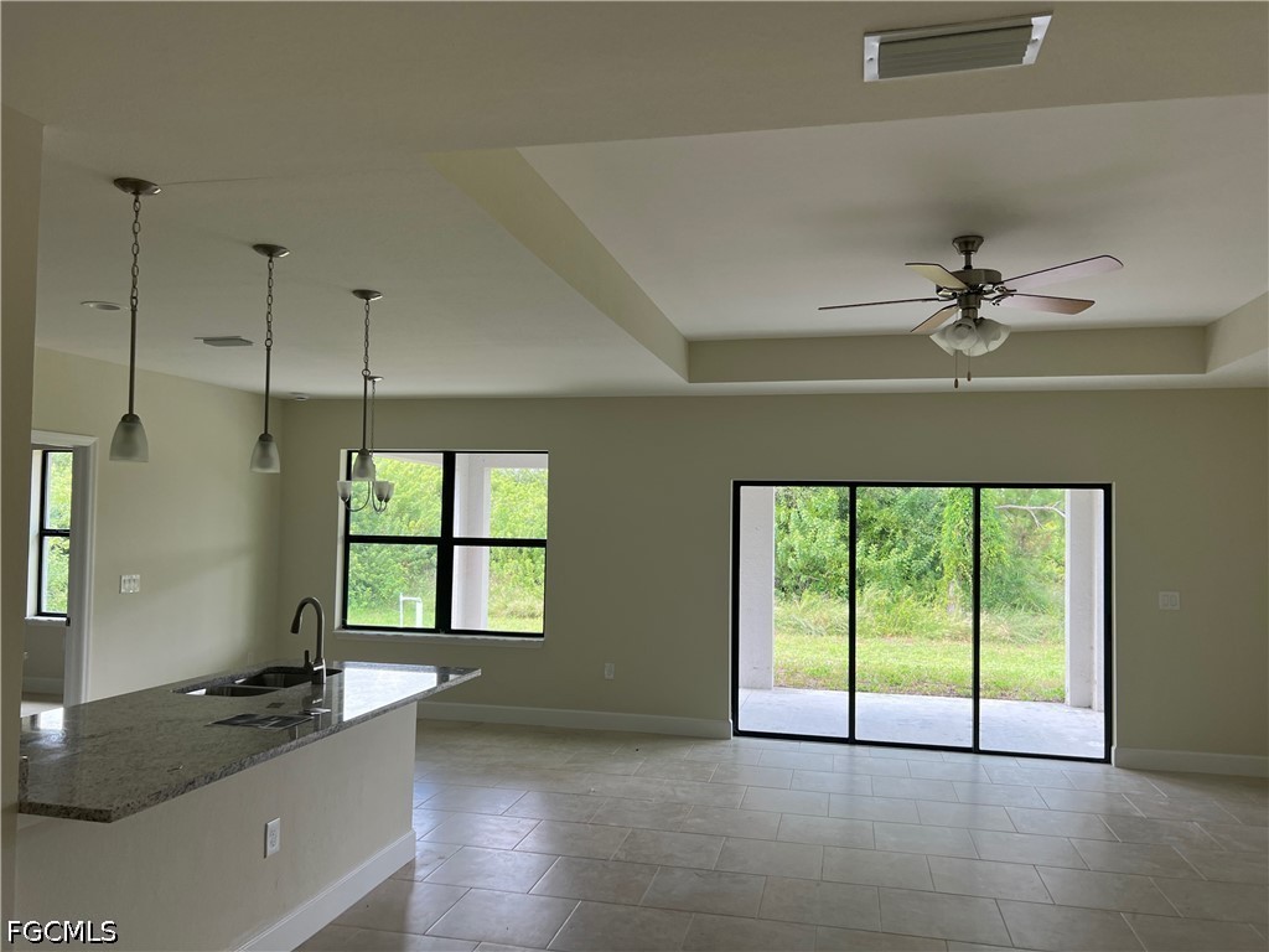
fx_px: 953
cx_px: 634
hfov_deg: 67.3
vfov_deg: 53.1
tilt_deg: +3.3
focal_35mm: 26
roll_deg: -0.3
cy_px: 476
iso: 50
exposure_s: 1/171
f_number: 1.5
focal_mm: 5.7
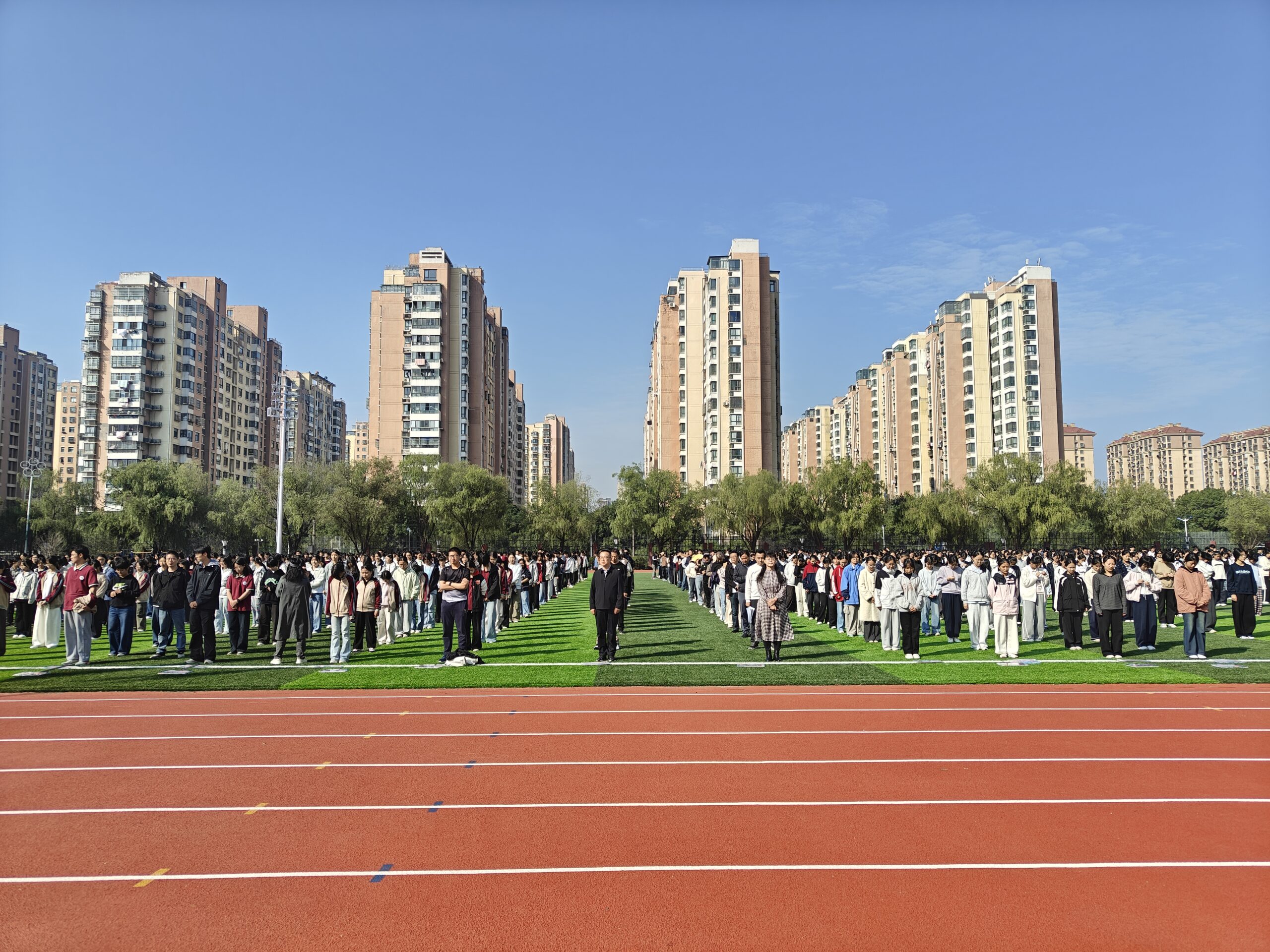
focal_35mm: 24
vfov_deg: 56.8
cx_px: 635
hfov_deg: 71.6
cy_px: 476
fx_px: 881
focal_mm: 5.59
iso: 50
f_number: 1.8
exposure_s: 1/3298
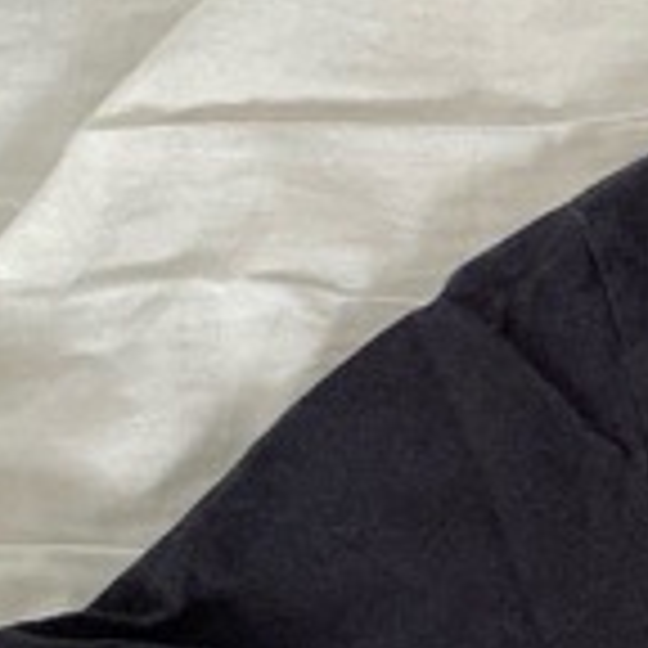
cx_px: 1660
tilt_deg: -82.3
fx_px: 3389
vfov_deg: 9.9
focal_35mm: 160
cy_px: 1418
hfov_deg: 9.5
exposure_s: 1/60
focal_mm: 4.25
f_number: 1.8
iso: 250
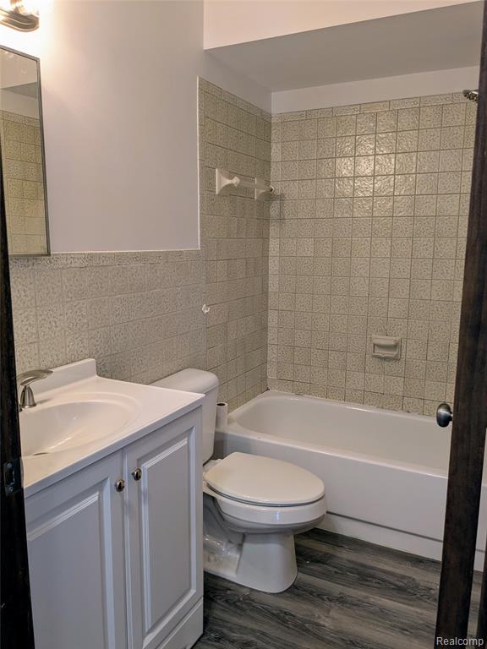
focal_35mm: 27
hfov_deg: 51.4
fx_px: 506
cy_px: 324
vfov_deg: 65.3
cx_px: 244
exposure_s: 1/30
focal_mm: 4.38
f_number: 1.73
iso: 51
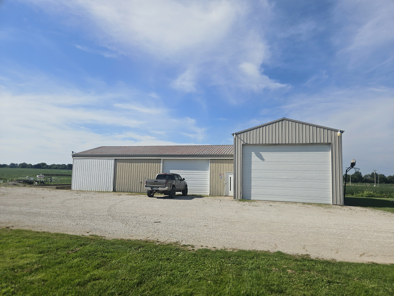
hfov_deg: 73.9
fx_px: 262
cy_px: 148
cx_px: 197
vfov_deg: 58.9
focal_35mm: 23
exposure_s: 1/5000
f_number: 1.8
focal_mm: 5.4
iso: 25
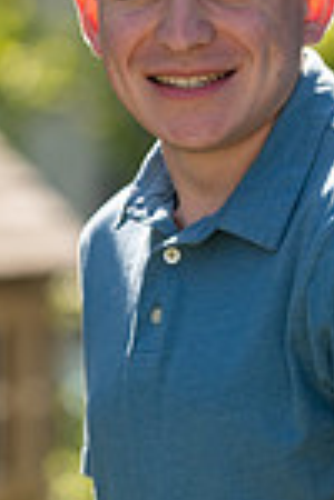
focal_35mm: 449
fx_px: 6248
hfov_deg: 3.1
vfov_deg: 4.6
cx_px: 189
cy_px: 237
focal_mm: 150
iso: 250
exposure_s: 1/1000
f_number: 3.5
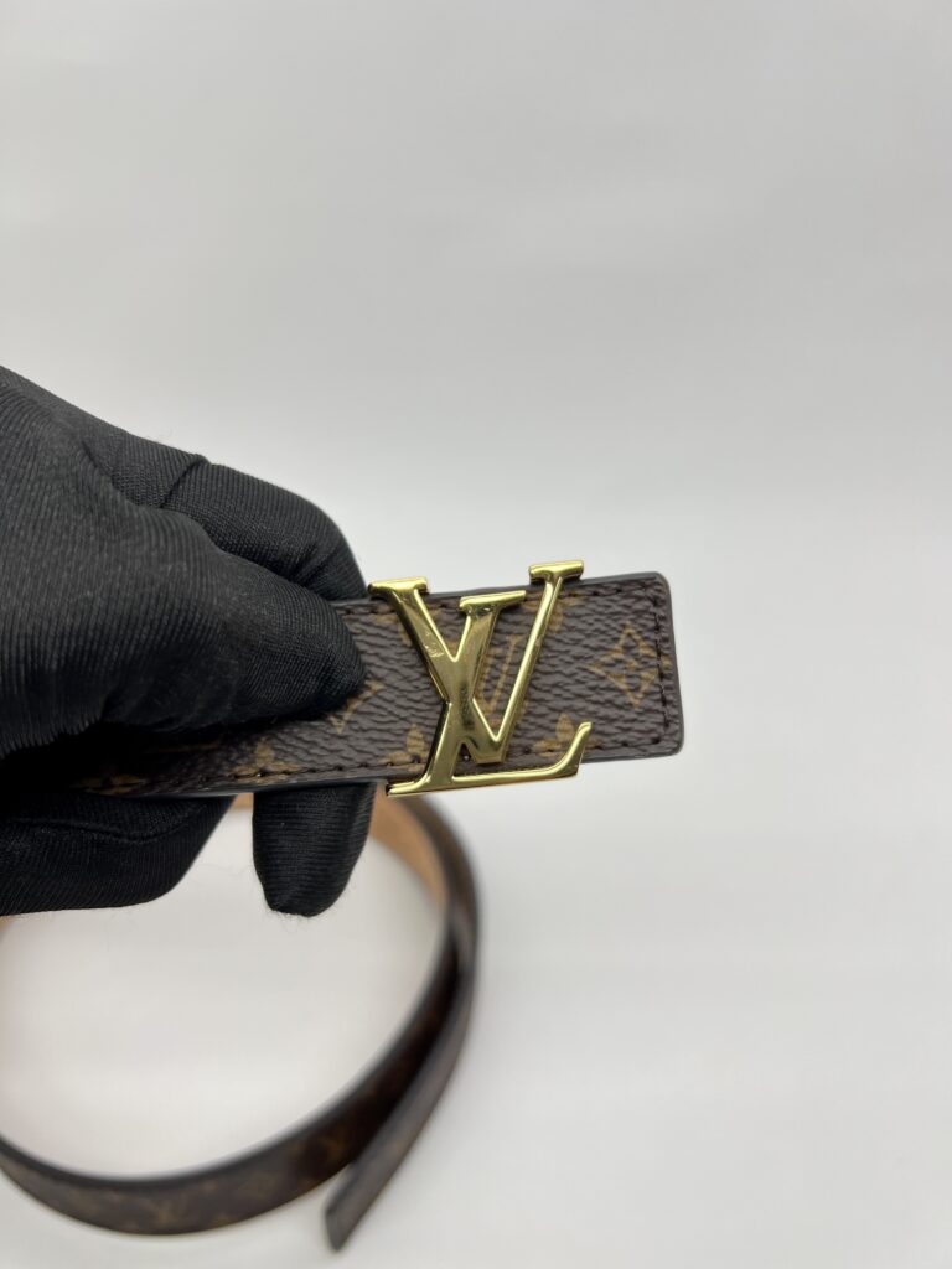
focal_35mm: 26
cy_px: 634
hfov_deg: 53.1
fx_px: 953
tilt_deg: -39.6
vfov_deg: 67.3
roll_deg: -1.6
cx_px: 476
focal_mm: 5.7
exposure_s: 1/160
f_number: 1.5
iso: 40
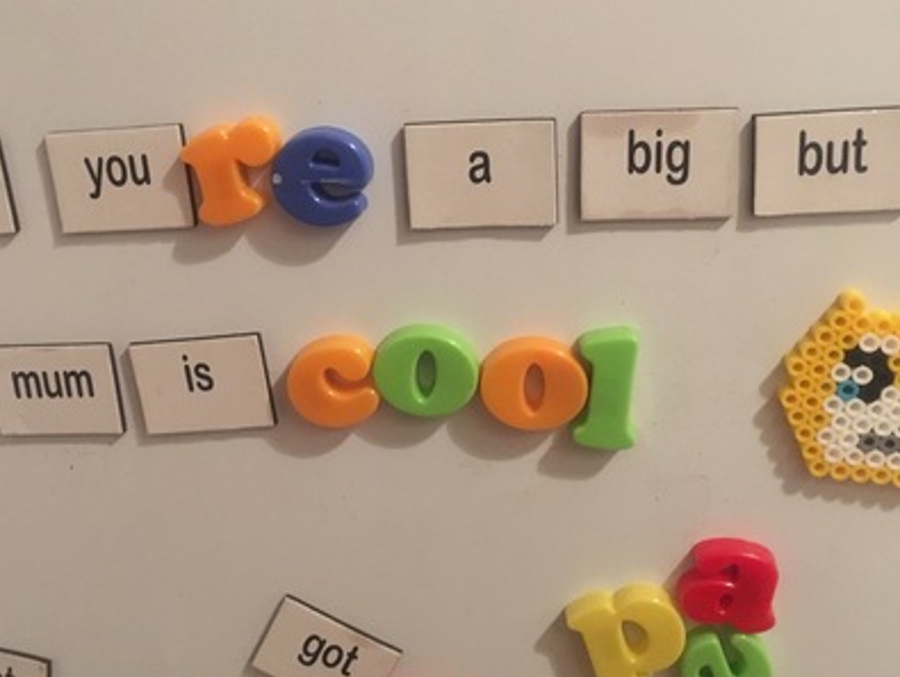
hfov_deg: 42.9
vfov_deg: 32.8
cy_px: 271
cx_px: 403
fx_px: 1145
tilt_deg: -17.6
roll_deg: +5.3
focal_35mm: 44
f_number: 2.2
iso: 500
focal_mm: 4.15
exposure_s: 1/17
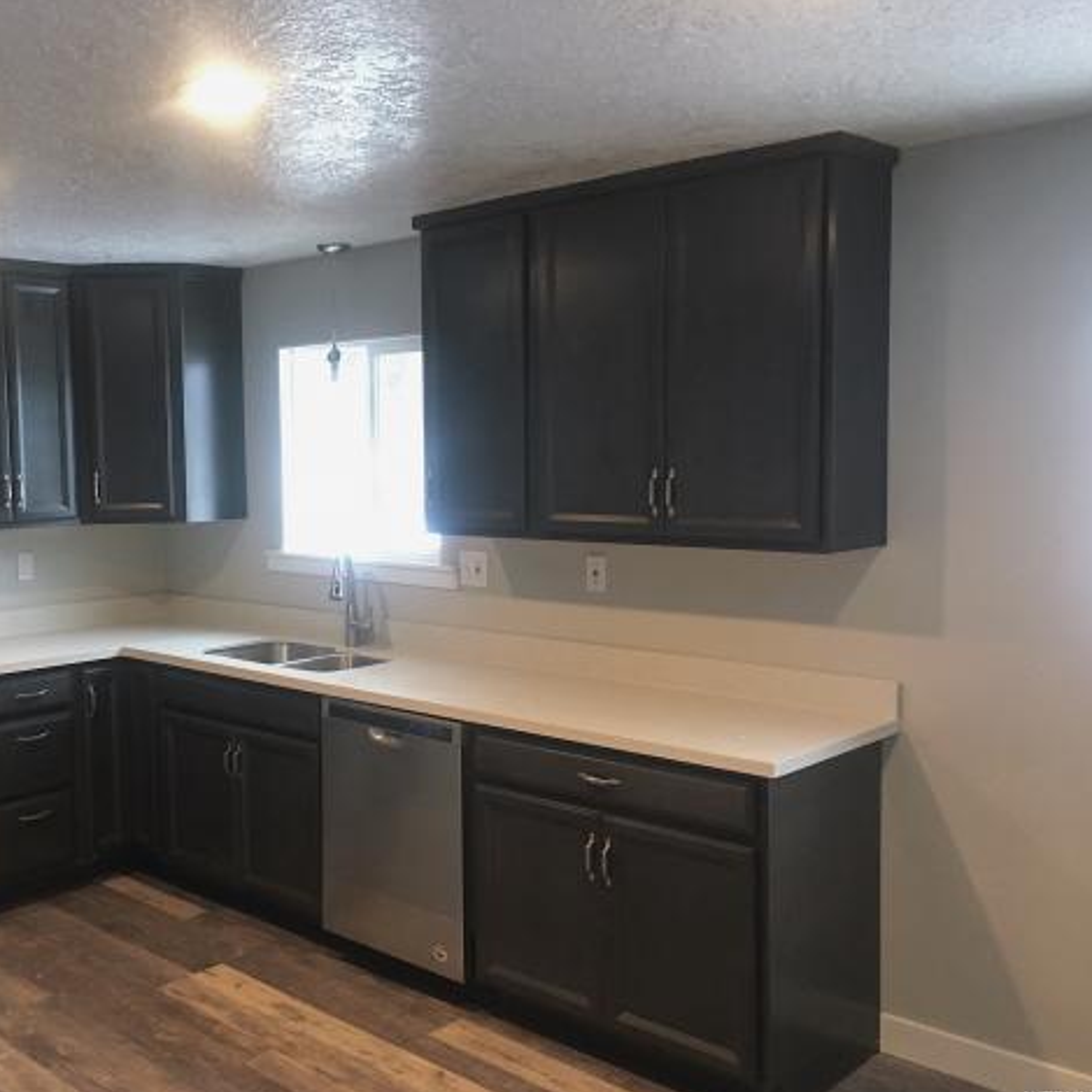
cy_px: 549
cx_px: 354
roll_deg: +1.2
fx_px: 1249
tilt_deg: -4.2
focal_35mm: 35
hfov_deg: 46.4
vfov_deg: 47.2
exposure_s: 1/30
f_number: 2.2
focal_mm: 4.15
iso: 160
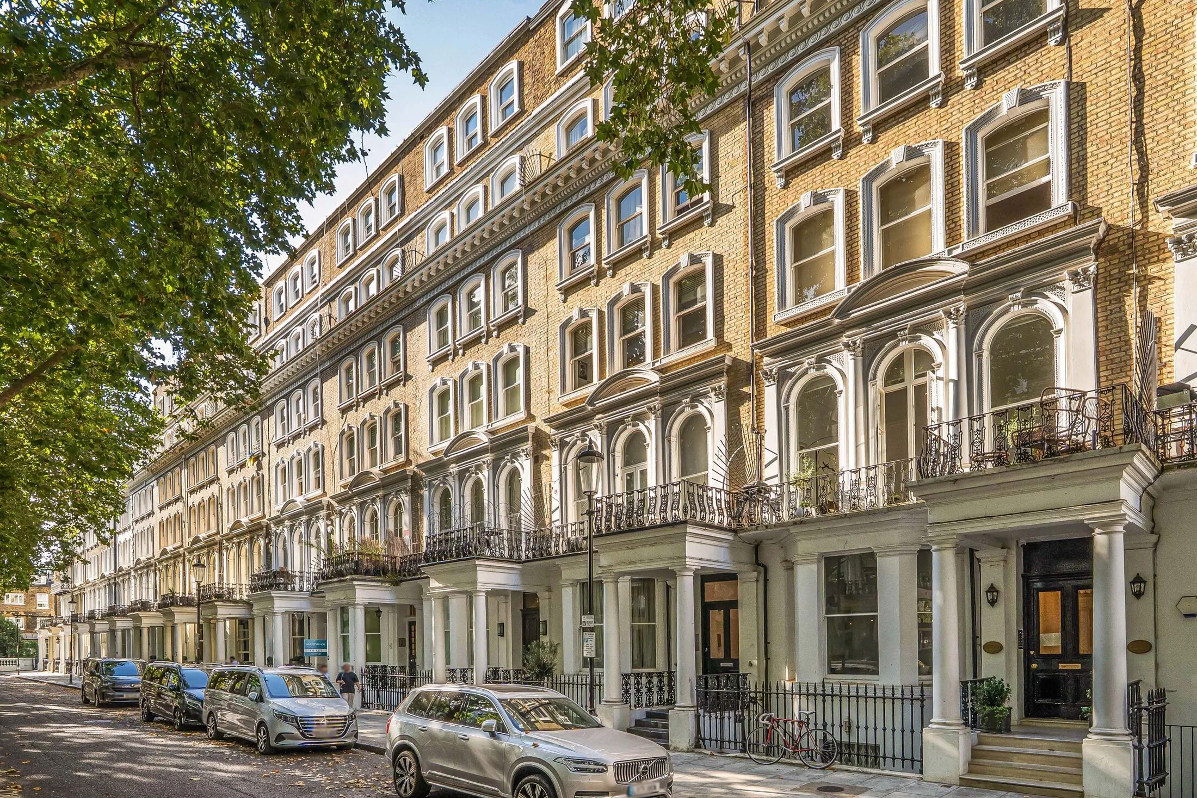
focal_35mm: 18
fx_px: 598
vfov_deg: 67.4
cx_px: 598
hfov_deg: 90.0
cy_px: 399
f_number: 8
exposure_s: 1/160
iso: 400
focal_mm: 12
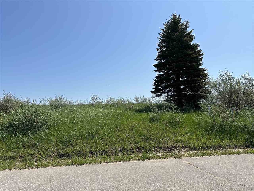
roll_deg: +0.0
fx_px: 176
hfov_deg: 71.6
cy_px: 96
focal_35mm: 24
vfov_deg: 56.8
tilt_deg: +6.9
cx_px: 127
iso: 80
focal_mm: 6.86
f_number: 1.78
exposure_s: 1/7042
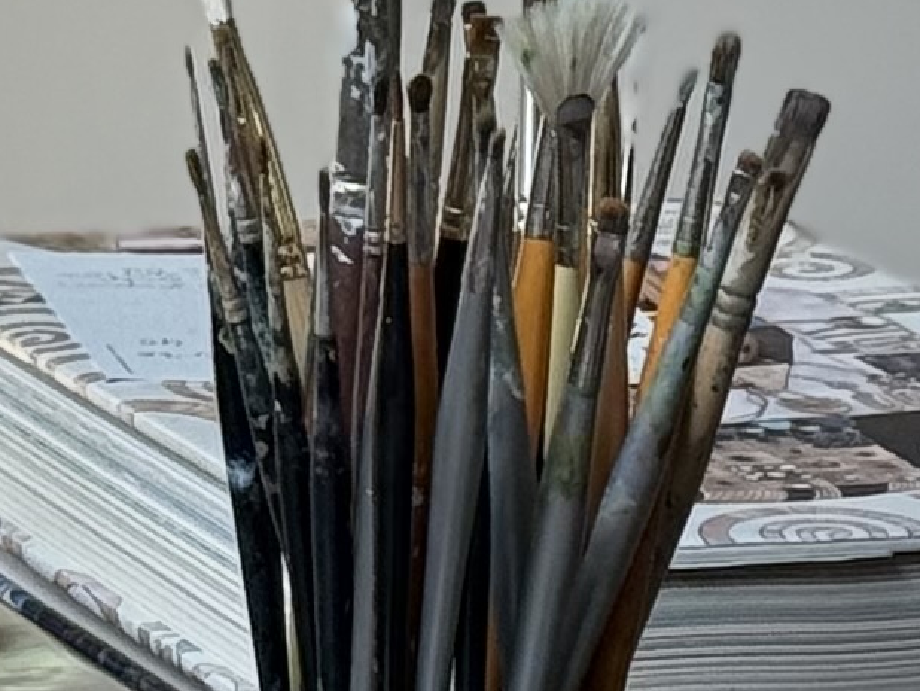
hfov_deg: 6.2
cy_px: -363
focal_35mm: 313
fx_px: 8322
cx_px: -923
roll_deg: -0.9
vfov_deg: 4.7
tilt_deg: -8.8
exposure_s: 1/375
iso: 80
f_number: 1.78
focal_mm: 6.76
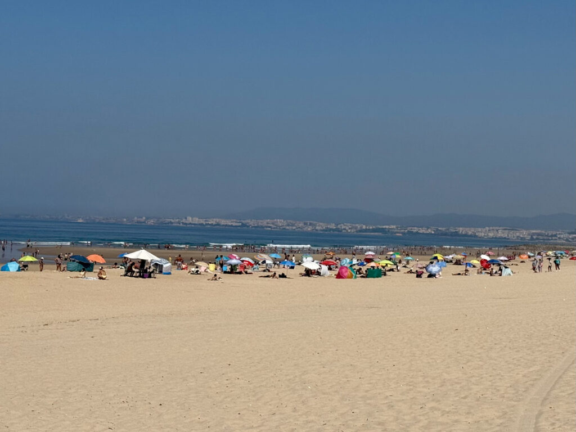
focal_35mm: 48
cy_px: 216
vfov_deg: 30.3
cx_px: 288
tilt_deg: +1.3
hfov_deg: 39.7
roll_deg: -1.3
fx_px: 799
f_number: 1.78
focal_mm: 6.76
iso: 64
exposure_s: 1/11364
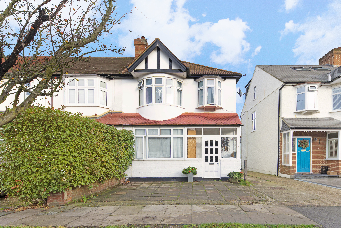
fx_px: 114
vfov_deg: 90.1
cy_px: 114
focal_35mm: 12
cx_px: 170
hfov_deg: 112.6
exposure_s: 1/100
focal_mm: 12
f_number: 16
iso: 125
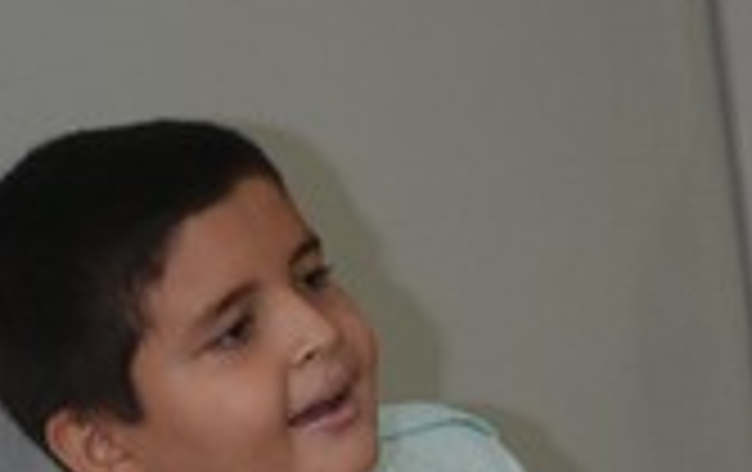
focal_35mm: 255
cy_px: 476
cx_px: 495
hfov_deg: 8.2
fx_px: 5235
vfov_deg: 5.2
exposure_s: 1/125
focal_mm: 62
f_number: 5
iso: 1600
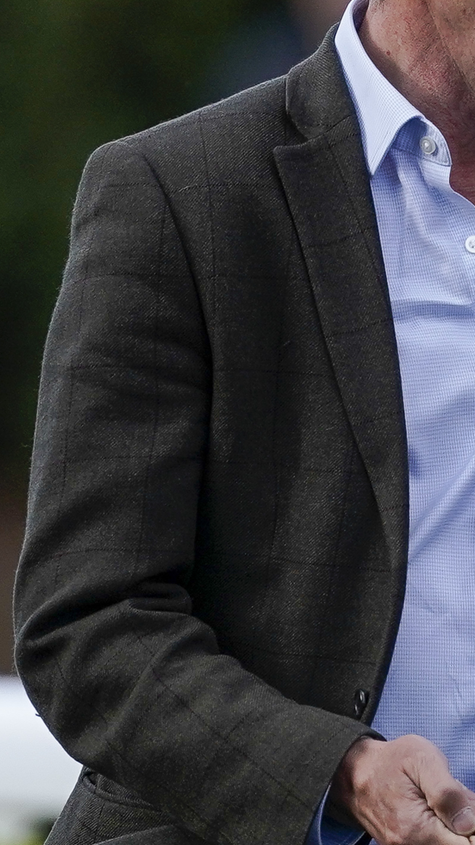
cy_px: 389
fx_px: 37510
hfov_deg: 0.7
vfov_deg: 1.3
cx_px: 852
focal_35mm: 1675
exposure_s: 1/1250
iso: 400
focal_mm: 600
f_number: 4
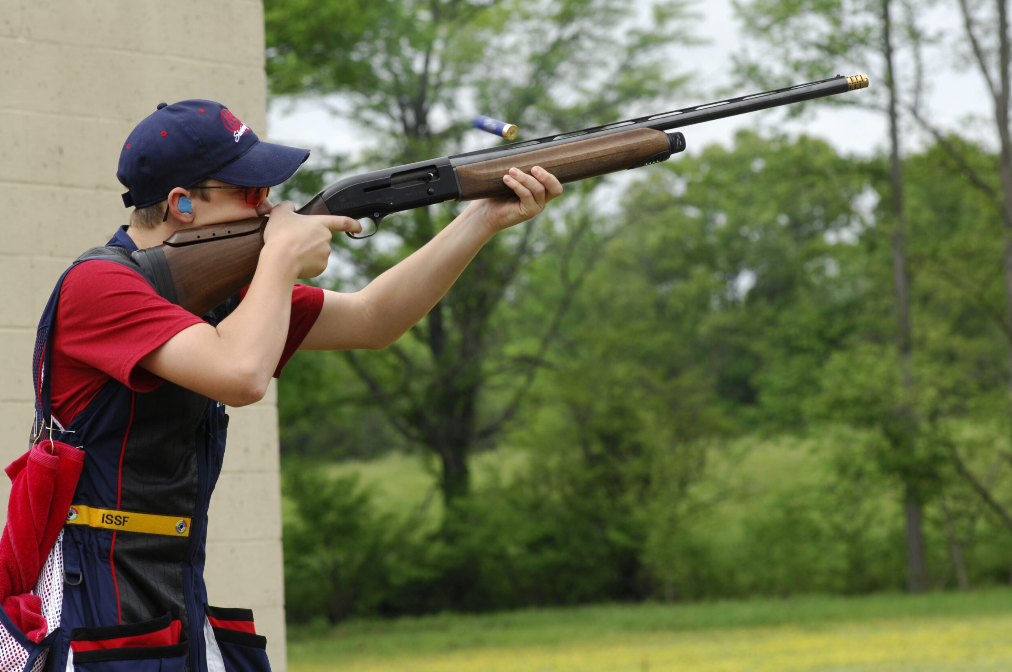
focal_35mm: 209
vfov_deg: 6.6
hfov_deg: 9.9
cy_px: 337
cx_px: 512
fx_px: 5854
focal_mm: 135
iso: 200
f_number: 8.5
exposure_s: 1/320
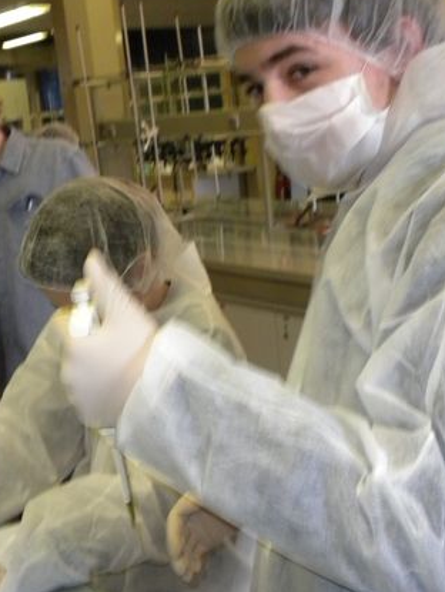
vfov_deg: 33.7
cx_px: 213
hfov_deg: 25.7
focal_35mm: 57
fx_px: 976
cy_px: 278
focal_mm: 6.6
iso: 400
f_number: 3.5
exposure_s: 1/30
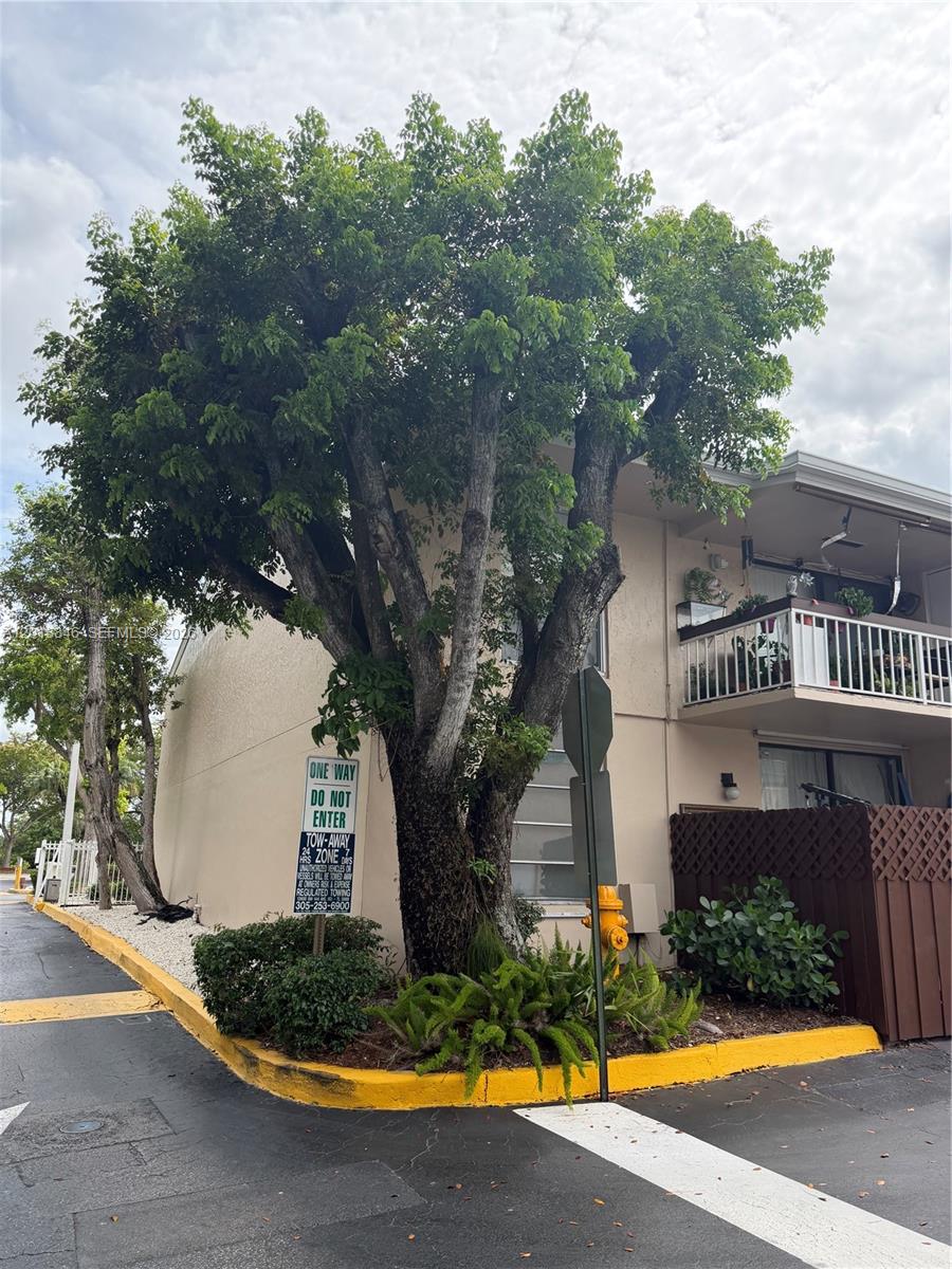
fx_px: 880
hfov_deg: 56.8
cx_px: 476
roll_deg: -1.7
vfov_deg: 71.6
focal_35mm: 24
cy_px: 634
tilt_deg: +14.0
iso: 100
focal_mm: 6.76
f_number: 1.78
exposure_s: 1/3145
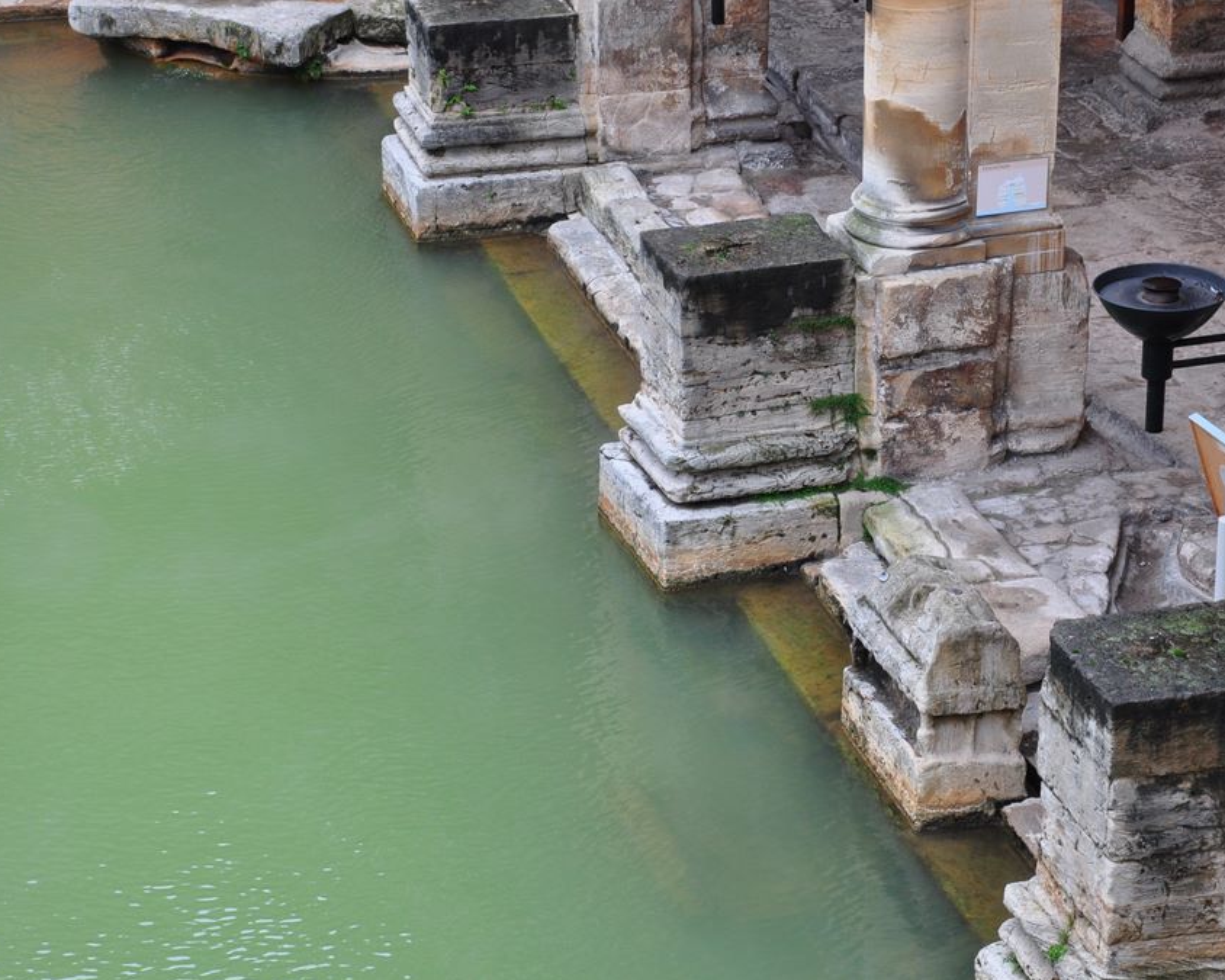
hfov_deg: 19.4
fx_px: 3589
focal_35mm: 99
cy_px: 492
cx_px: 631
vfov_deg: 15.5
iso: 500
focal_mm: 58
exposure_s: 1/30
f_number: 7.1
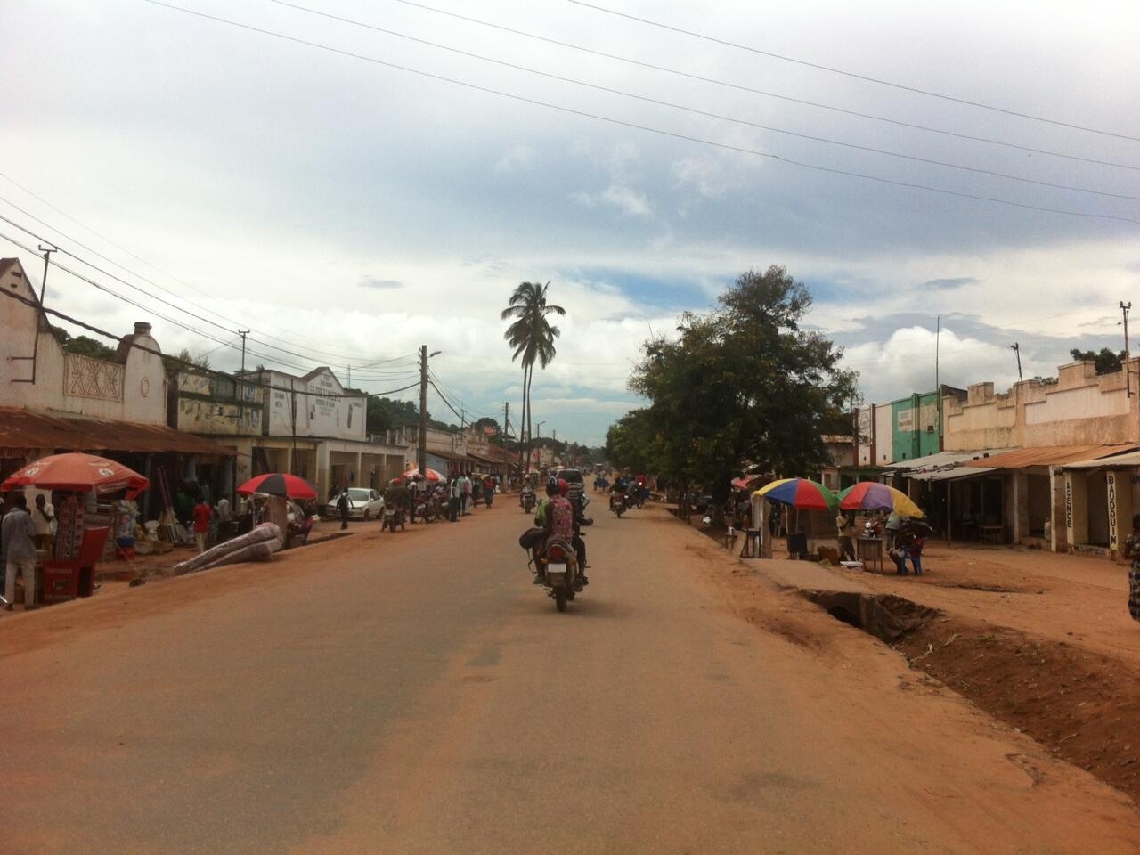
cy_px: 428
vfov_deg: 40.7
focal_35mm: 35
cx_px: 570
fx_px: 1153
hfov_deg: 52.6
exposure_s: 1/2320
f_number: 2.8
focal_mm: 3.85
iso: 80
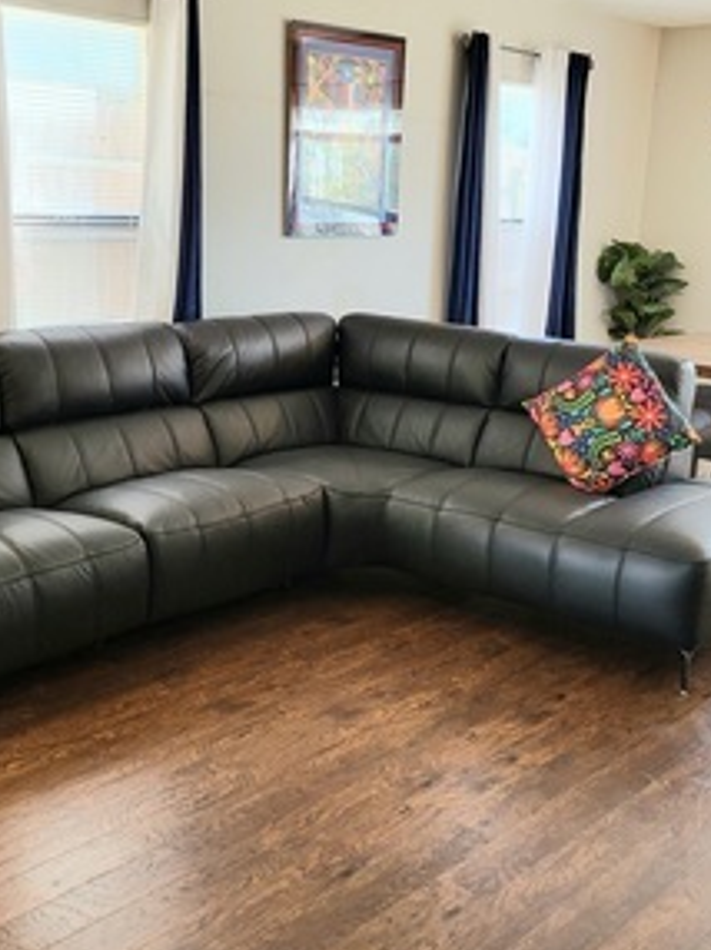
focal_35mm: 42
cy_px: 488
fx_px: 1152
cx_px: 344
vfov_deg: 44.8
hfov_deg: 34.3
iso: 200
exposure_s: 1/120
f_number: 1.8
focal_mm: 5
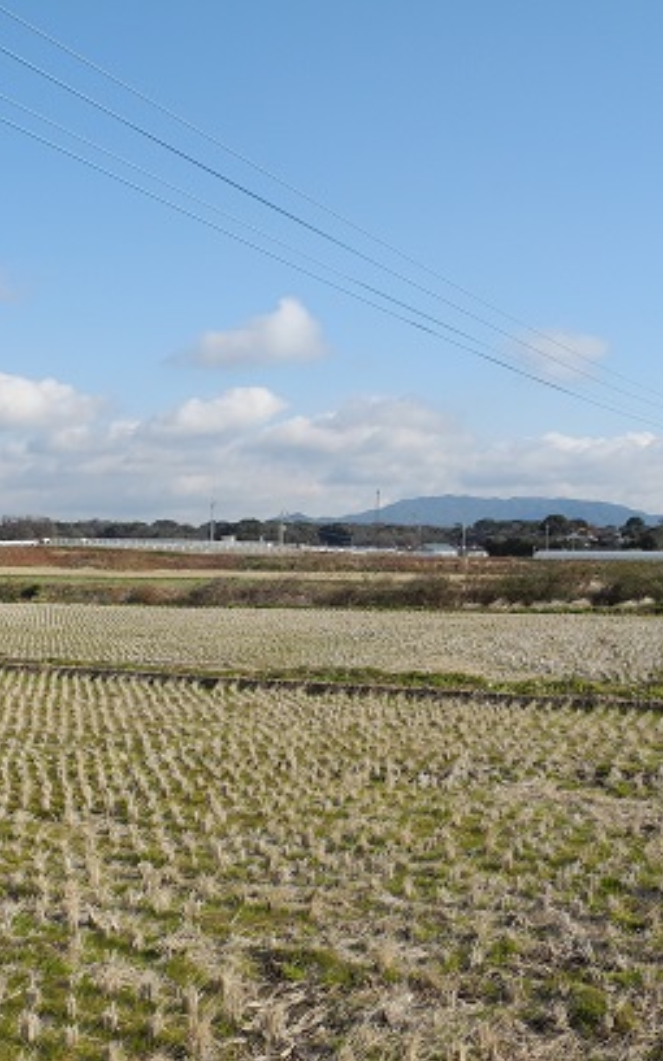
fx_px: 1156
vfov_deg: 49.3
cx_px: 234
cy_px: 530
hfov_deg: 31.8
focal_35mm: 40
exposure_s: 1/1000
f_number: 4
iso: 100
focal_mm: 6
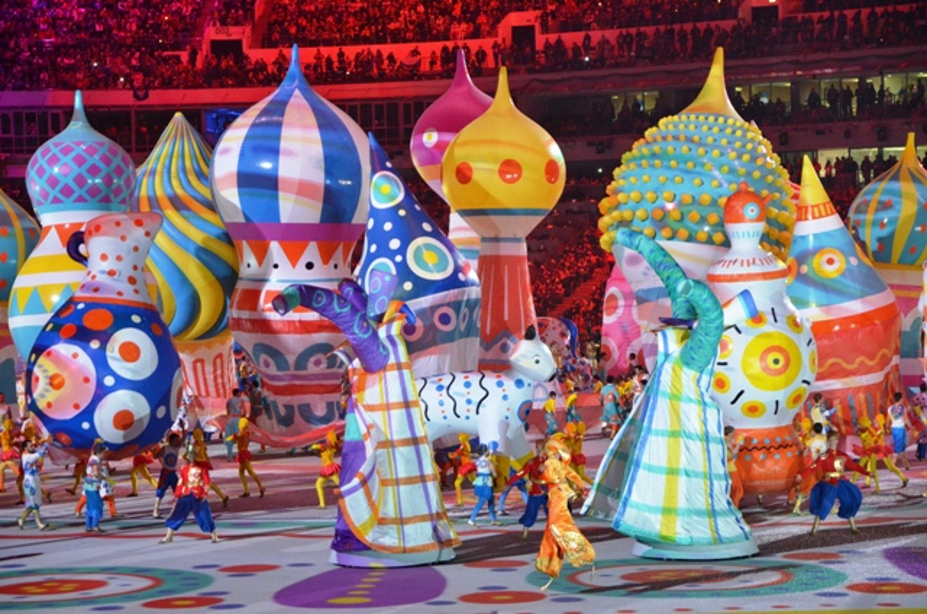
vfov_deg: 13.0
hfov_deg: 19.5
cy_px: 307
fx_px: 2698
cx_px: 464
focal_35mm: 105
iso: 3200
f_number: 4
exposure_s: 1/160
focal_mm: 70
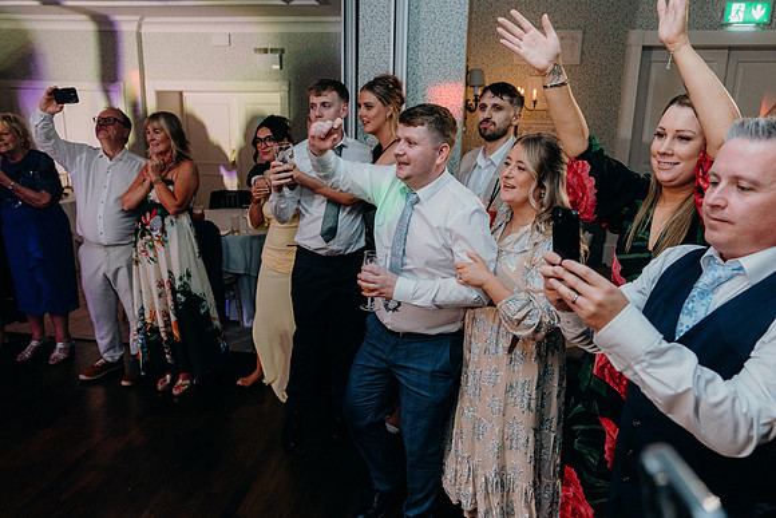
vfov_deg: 49.6
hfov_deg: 69.4
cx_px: 388
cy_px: 259
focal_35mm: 26
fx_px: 561
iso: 2500
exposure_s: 1/160
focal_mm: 26
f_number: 3.5
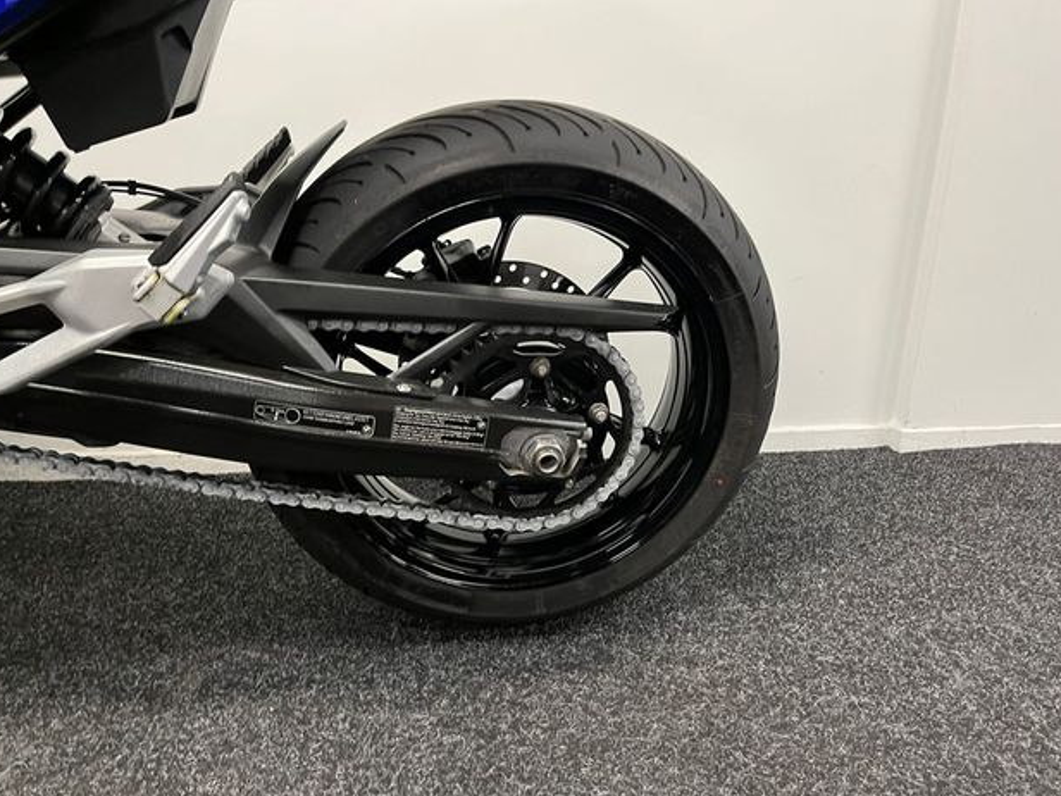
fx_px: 828
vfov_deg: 51.3
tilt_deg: -19.7
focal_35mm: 27
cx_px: 527
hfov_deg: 65.3
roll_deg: +0.2
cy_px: 412
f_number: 1.6
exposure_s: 1/50
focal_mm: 5.1
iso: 200
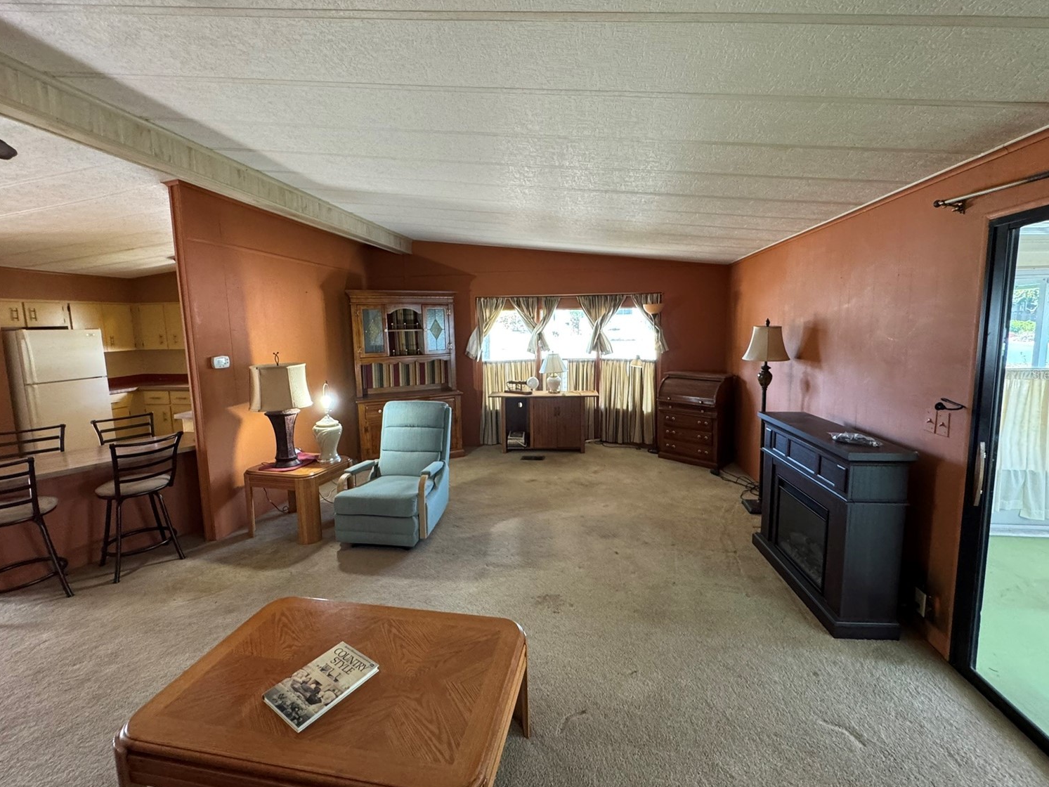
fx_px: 455
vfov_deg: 81.7
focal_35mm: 15
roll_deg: -0.6
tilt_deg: -5.2
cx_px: 536
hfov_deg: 98.2
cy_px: 374
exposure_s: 1/60
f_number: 2.2
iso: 500
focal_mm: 2.22
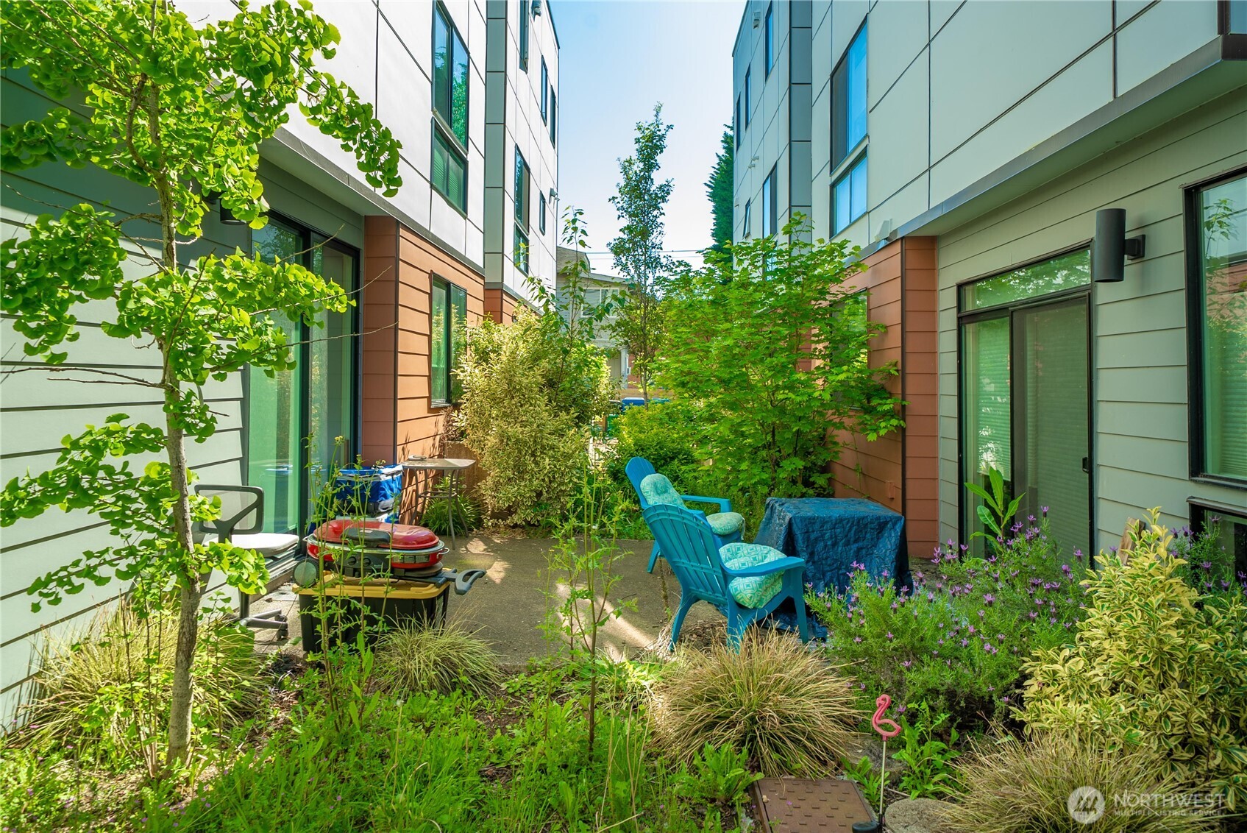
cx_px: 624
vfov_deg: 62.0
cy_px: 416
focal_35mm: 20
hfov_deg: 83.9
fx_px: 693
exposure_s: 1/50
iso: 80
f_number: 7.1
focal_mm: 20
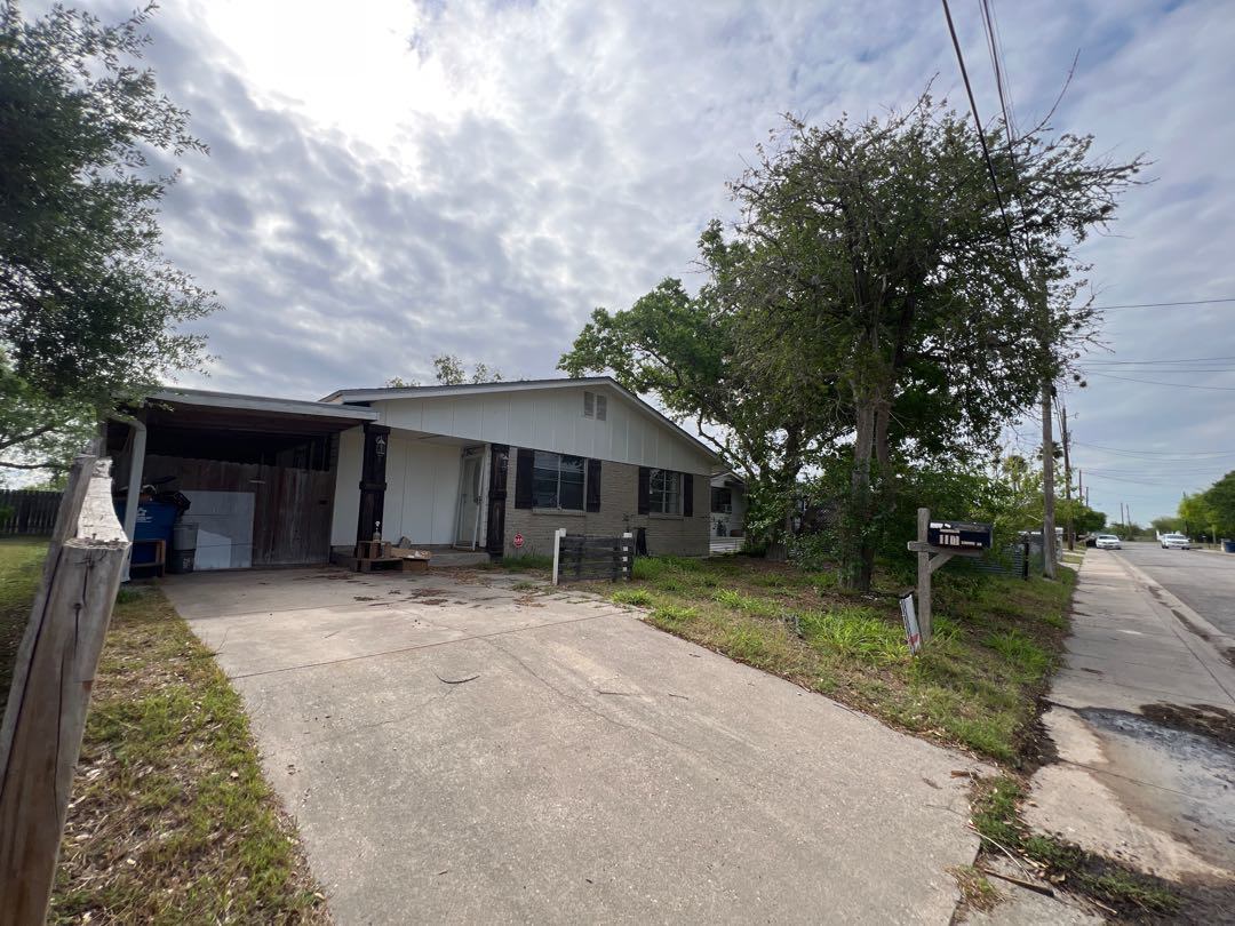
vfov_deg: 89.9
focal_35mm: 13
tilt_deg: +7.0
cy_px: 463
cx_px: 618
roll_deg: -1.4
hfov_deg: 106.2
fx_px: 464
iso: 32
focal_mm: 1.57
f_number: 1.8
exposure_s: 1/1309
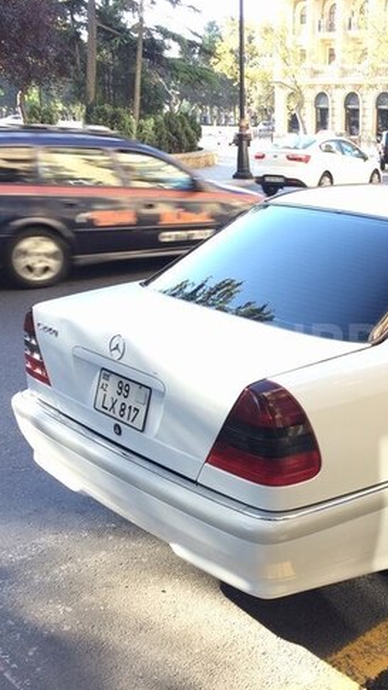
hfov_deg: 26.4
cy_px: 345
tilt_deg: -16.2
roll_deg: -1.9
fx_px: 786
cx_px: 378
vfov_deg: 47.4
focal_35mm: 43
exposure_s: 1/100
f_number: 2.2
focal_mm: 4.15
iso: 32
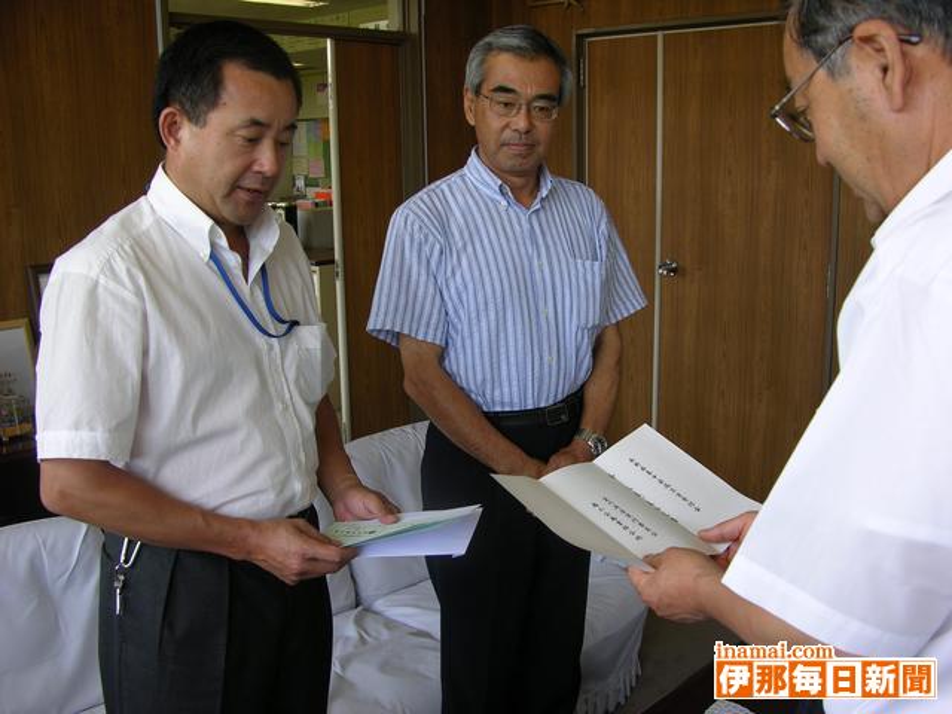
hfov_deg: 52.6
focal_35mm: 35
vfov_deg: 40.7
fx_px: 963
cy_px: 357
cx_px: 476
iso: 50
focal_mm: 8.9
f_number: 3.2
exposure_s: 1/51.3
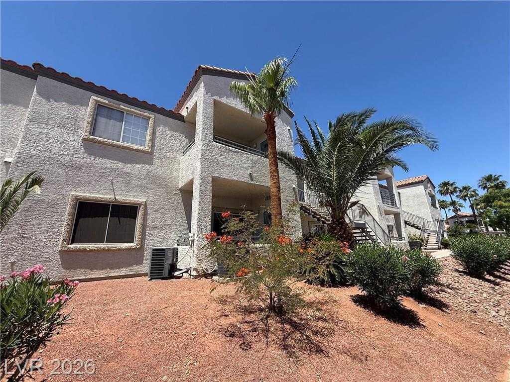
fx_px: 206
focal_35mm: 14
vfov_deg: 85.7
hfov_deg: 102.1
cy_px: 191
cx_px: 255
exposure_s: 1/1534
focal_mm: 2.22
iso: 50
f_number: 2.2
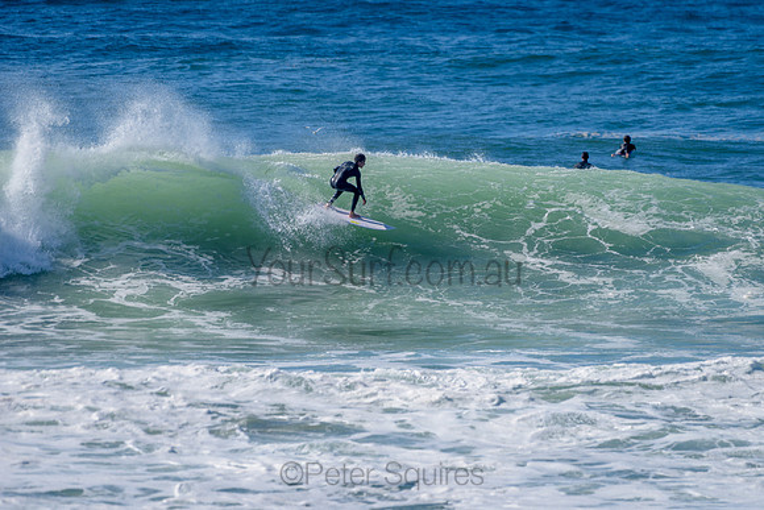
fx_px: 11745
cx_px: 419
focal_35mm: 553
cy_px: 234
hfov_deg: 3.7
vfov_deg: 2.5
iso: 140
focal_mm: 500
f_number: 5.6
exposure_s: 1/2000
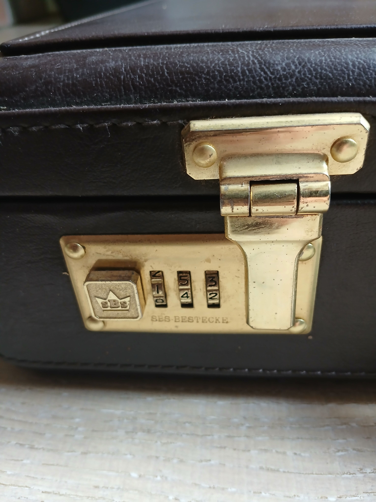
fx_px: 377
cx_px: 188
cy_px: 251
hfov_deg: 53.1
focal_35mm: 26
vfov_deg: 67.3
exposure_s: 1/33.3
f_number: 1.8
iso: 200
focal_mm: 3.98
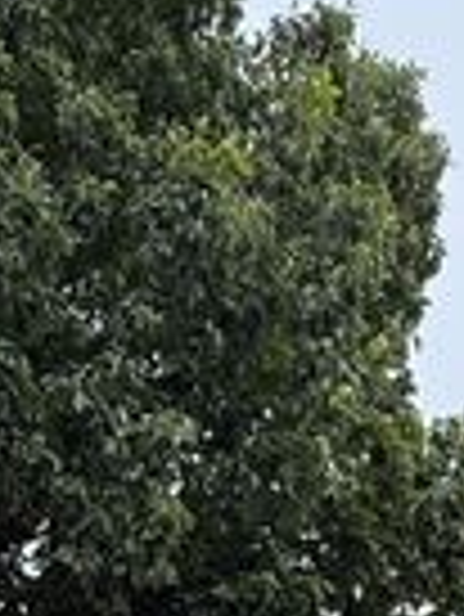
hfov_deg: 21.6
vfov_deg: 22.0
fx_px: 1213
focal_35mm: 68
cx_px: 279
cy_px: 996
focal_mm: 2.22
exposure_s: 1/436
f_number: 2.2
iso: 64
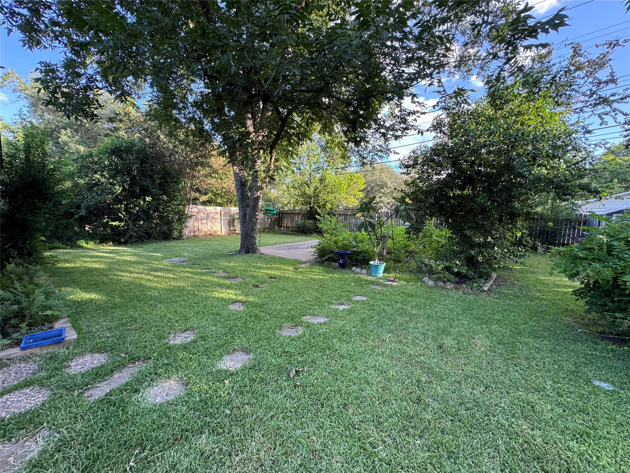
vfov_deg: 85.7
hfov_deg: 102.1
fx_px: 255
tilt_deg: -2.3
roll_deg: -2.6
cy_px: 236
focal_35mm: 14
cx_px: 315
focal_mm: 2.22
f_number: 2.2
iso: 50
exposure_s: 1/99
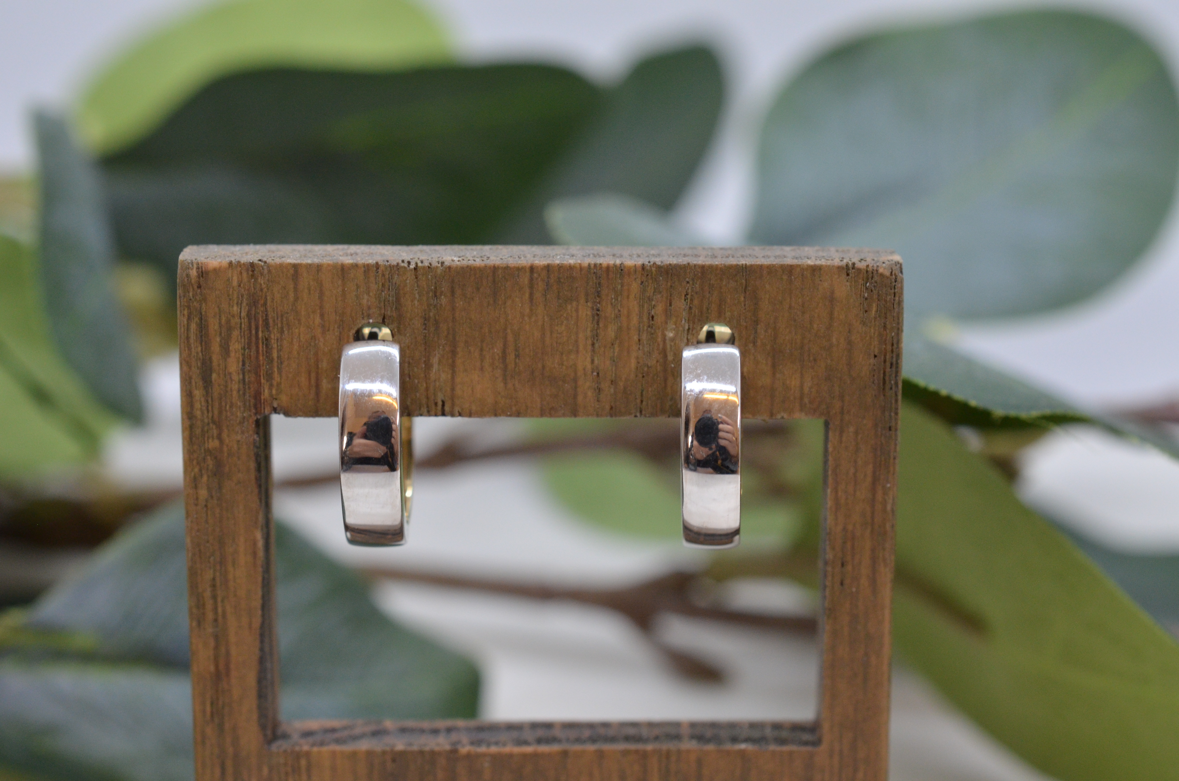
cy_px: 390
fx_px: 1961
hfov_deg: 33.5
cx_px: 590
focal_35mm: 60
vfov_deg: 22.5
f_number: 9
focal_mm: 40
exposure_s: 1/160
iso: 1000
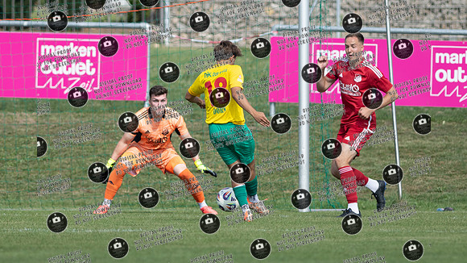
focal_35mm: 862
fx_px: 10676
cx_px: 203
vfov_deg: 1.4
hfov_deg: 2.5
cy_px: 106
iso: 100
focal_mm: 300
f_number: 3.2
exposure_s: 1/1600
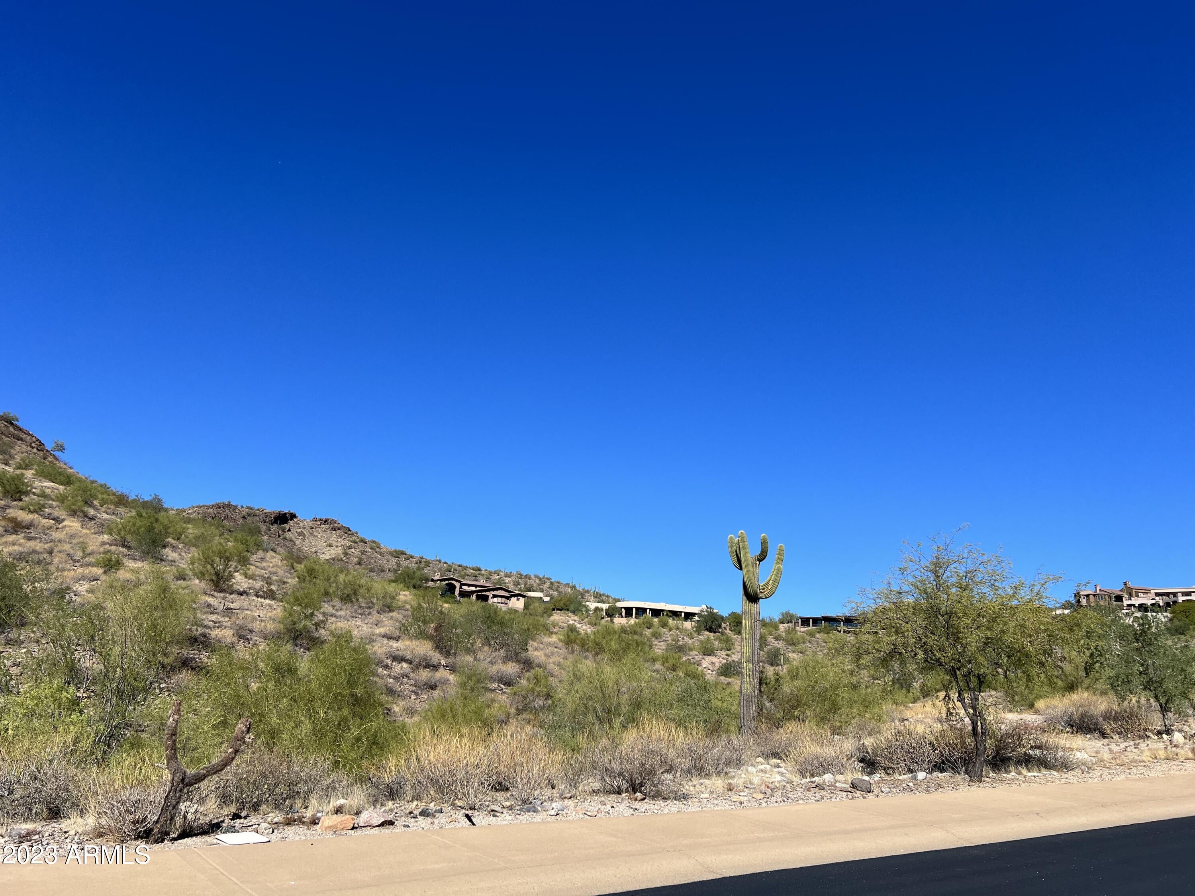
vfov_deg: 53.1
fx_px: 898
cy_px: 448
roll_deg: -4.2
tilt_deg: +16.3
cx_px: 598
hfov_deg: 67.3
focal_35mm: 26
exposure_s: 1/5587
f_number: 1.5
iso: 50
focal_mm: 5.7
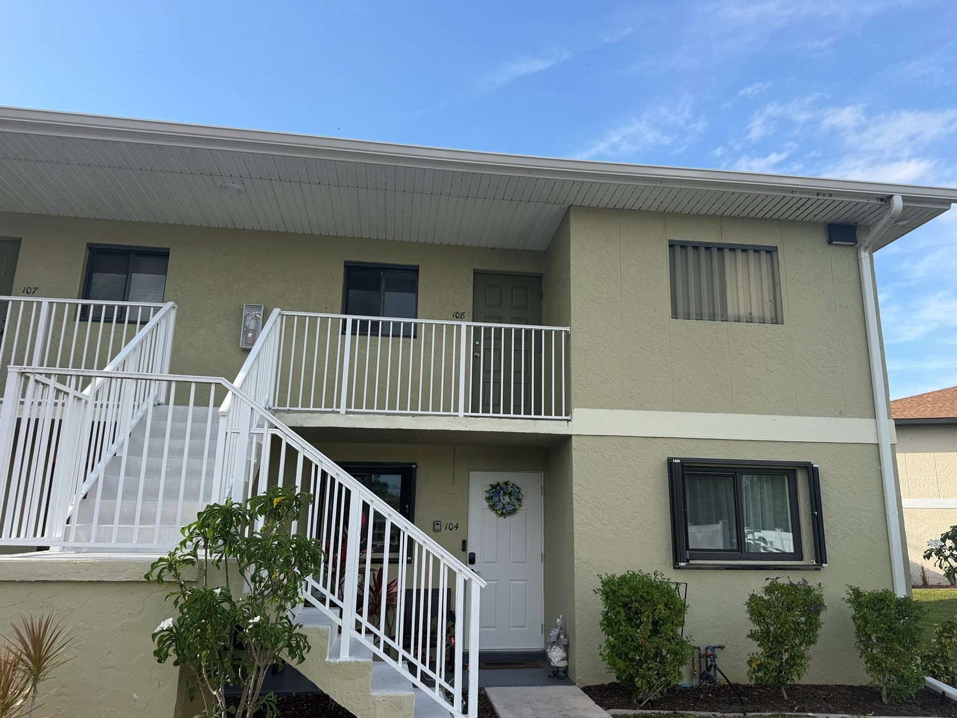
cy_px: 340
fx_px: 719
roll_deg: -1.5
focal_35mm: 26
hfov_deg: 67.2
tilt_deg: +14.9
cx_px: 505
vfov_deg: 53.0
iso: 80
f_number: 1.78
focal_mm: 6.76
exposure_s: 1/2801
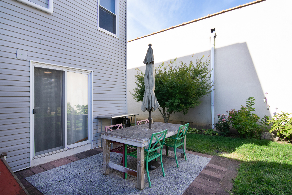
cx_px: 146
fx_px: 158
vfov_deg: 63.2
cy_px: 98
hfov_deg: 85.4
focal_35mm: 20
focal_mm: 13
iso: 400
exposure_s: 1/100
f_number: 14
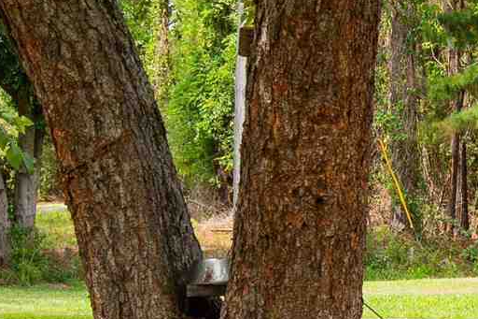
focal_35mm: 162
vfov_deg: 8.5
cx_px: 646
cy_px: 189
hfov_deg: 12.3
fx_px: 2150
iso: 100
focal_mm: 18
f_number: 5.6
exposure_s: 1/100
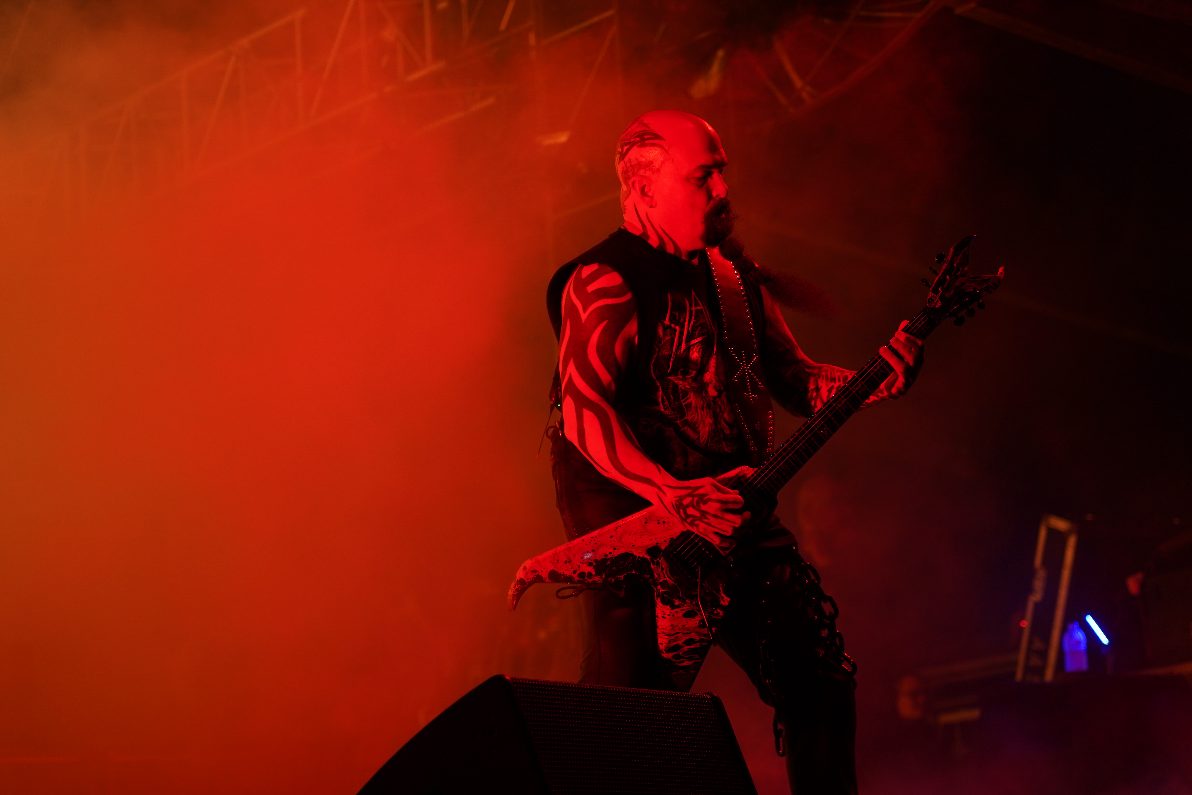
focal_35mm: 105
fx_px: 3476
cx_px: 596
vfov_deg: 13.0
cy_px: 398
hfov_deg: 19.5
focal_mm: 105
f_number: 4
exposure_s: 1/125
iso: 800
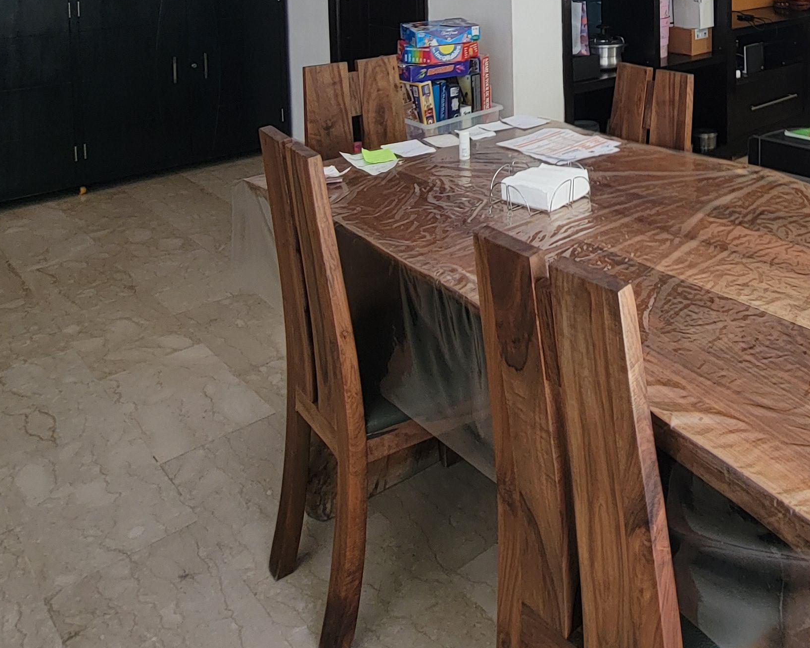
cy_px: -48
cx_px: 677
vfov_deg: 39.4
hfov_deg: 52.5
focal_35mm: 31
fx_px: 743
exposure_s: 1/120
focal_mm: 2.2
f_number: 2.2
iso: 64
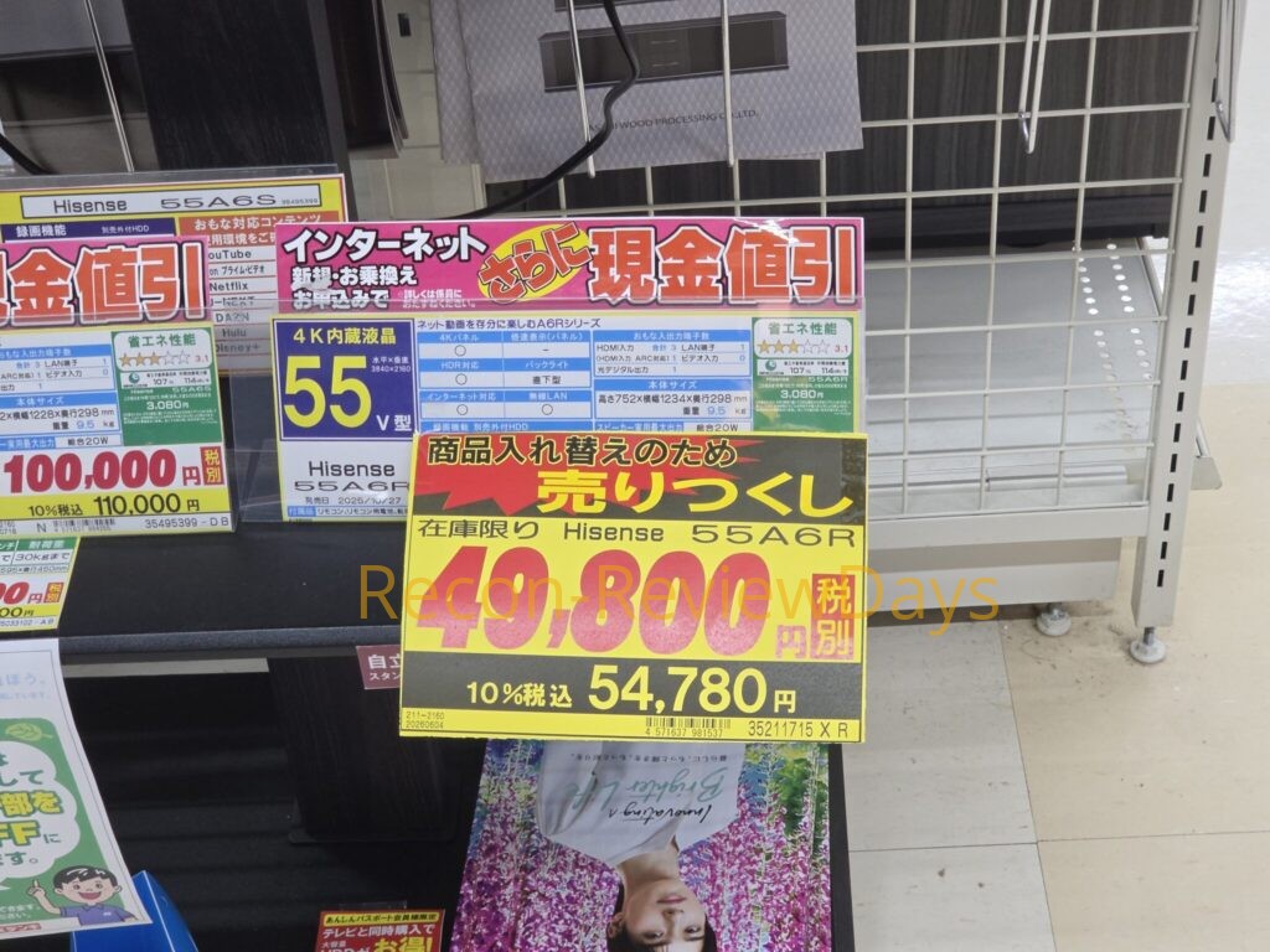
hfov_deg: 28.2
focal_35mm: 69
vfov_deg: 21.3
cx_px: 635
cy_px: 476
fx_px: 2531
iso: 250
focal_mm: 7
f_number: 2.4
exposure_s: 1/120
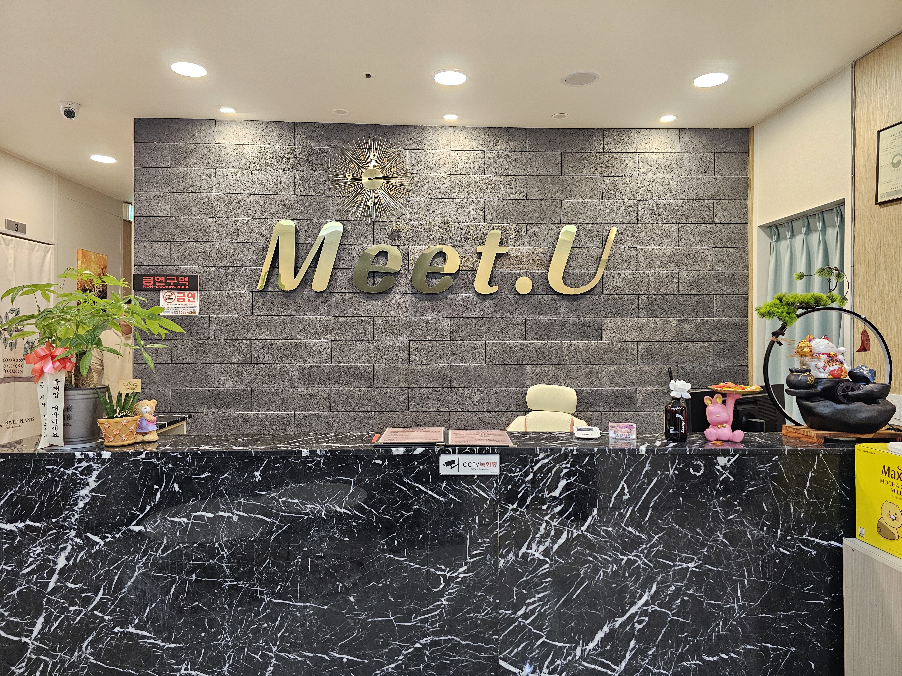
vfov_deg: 58.9
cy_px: 338
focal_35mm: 23
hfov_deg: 73.9
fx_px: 599
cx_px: 451
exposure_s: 1/120
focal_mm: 6.3
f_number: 1.7
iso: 640
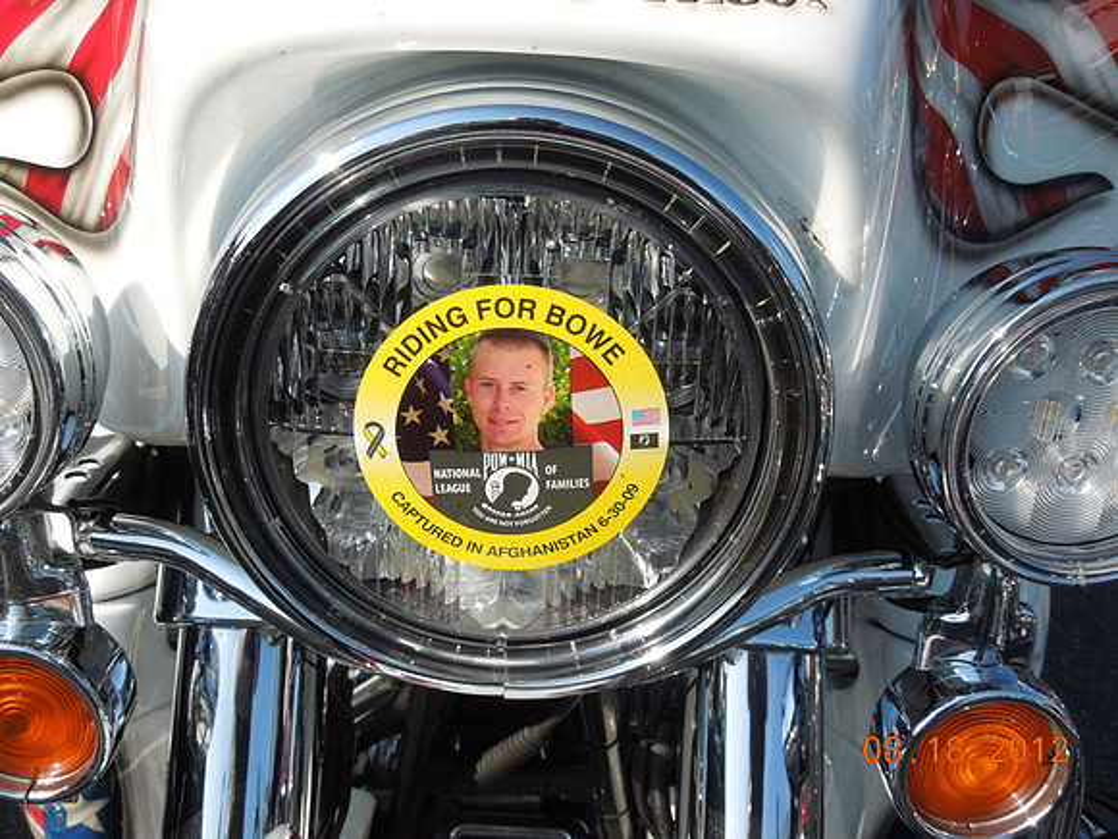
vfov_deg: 40.7
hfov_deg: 52.6
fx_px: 1130
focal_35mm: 35
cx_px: 559
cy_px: 420
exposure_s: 1/800
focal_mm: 6.3
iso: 100
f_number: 3.7
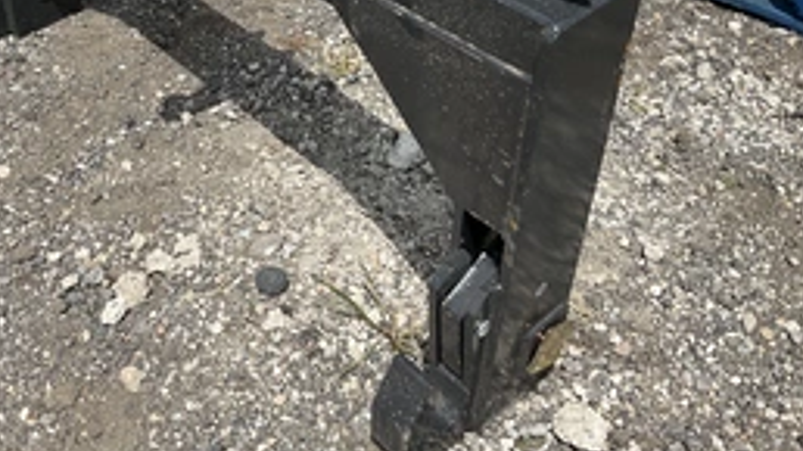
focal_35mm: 49
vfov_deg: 23.6
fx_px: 1043
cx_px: 268
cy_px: 31
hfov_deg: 41.6
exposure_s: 1/1912
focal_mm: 3
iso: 25
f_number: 1.8
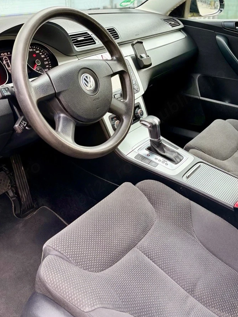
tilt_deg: -20.1
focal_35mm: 39
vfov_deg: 47.3
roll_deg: +0.0
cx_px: 118
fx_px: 357
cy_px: 112
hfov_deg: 36.8
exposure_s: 1/121
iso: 64
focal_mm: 5.96
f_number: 1.6
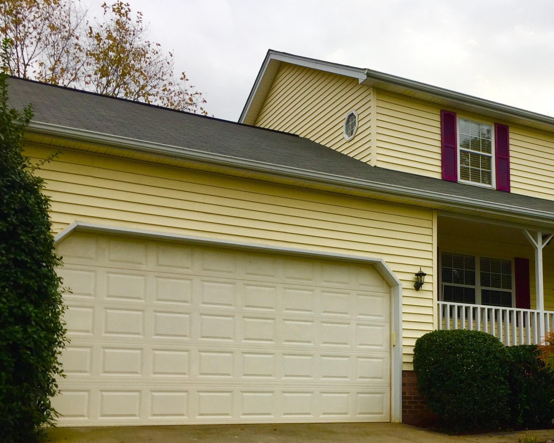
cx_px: 419
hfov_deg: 39.2
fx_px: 754
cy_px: 308
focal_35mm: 46
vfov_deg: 32.4
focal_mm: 4.15
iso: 32
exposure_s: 1/120
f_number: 2.2
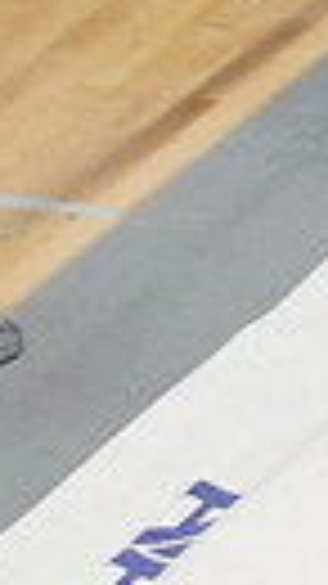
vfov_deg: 2.7
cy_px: -238
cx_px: 1065
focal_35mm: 806
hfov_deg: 1.5
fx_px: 12478
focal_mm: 115
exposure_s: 1/800
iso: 12800
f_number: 4
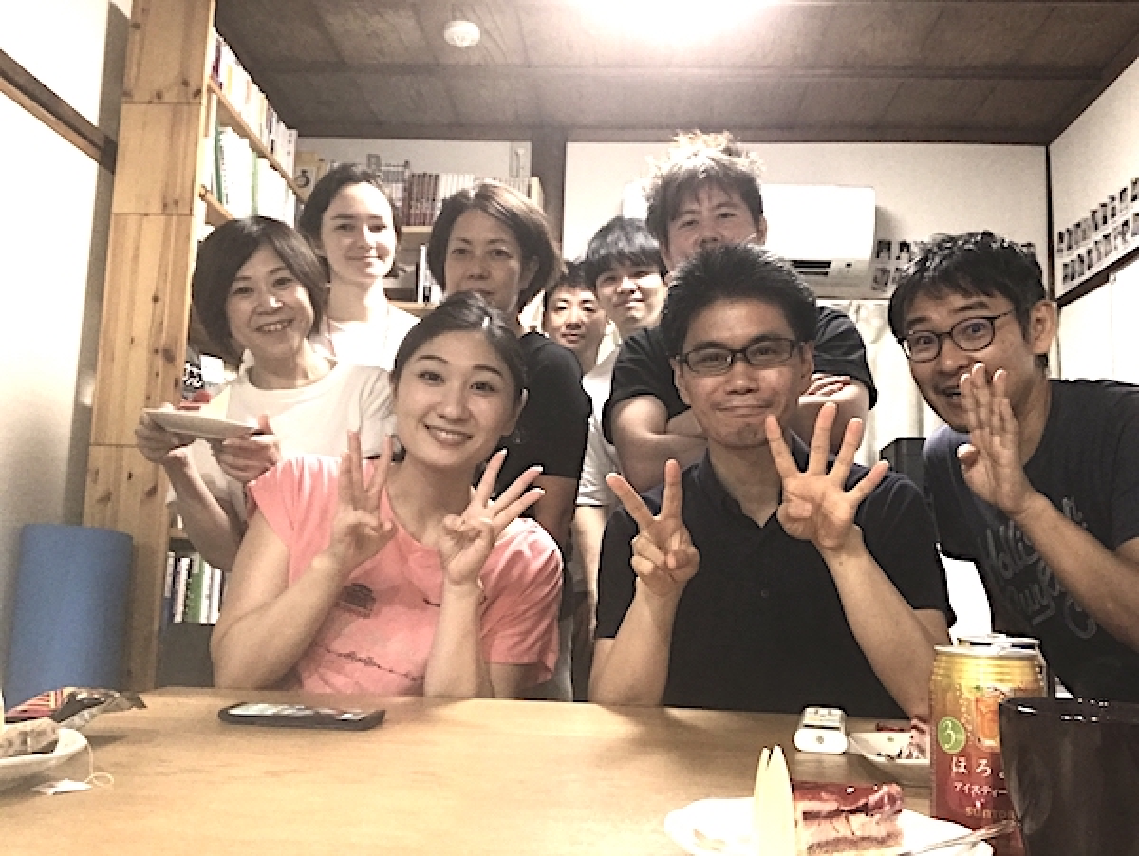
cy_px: 428
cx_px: 570
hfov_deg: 56.8
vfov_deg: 44.2
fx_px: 1054
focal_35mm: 32
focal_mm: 2.87
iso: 125
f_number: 2.2
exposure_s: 1/33
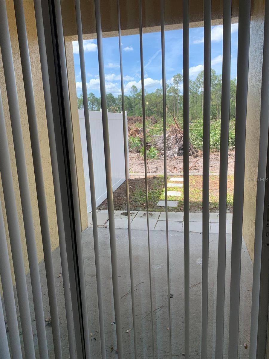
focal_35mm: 26
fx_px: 269
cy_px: 180
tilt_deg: -11.4
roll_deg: +2.2
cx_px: 134
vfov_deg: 67.3
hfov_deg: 53.1
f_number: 1.8
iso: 25
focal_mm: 4.25
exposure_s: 1/444
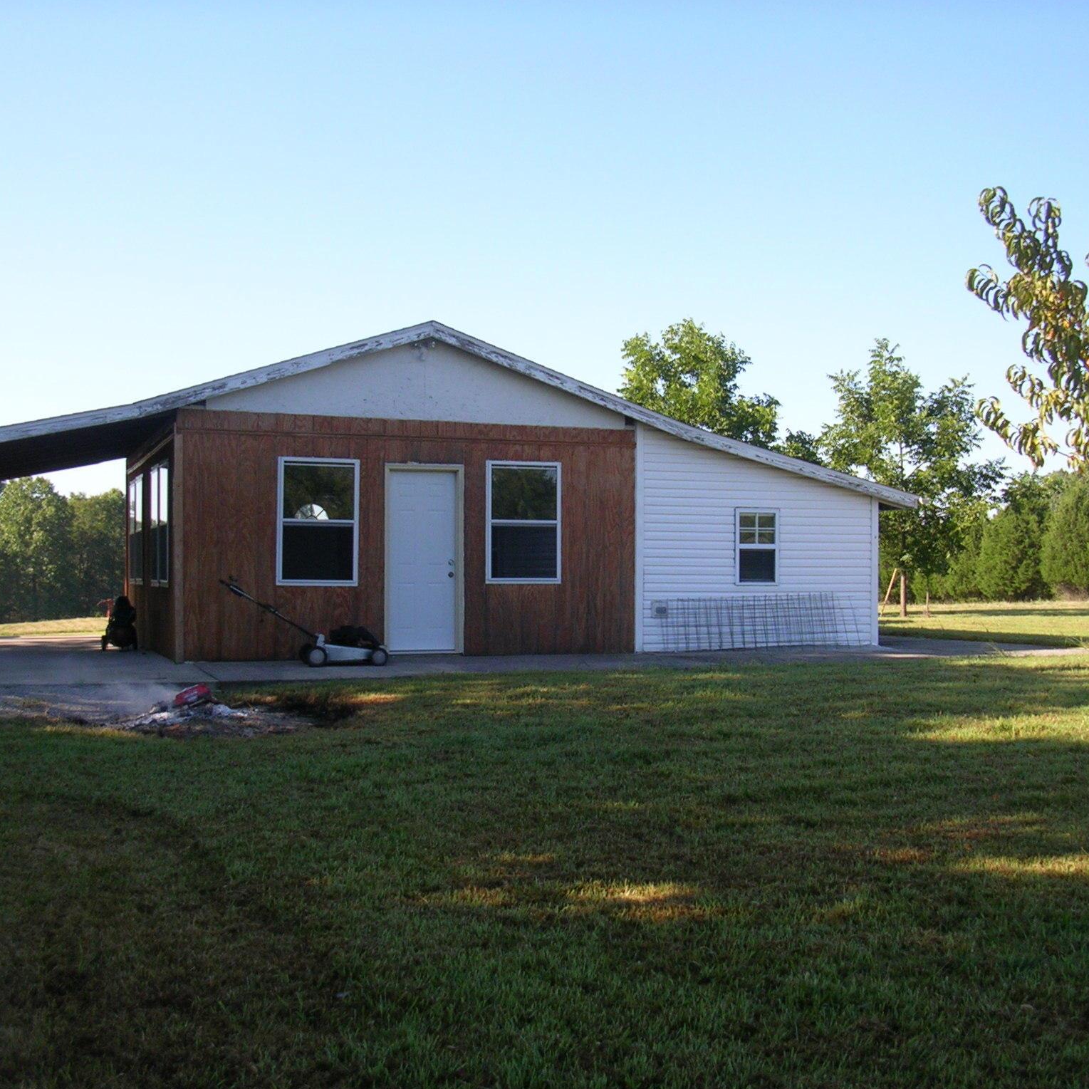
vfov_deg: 37.6
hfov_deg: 37.5
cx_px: 501
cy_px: 545
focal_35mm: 45
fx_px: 1602
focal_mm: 5.8
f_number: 2.8
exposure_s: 1/426
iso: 50
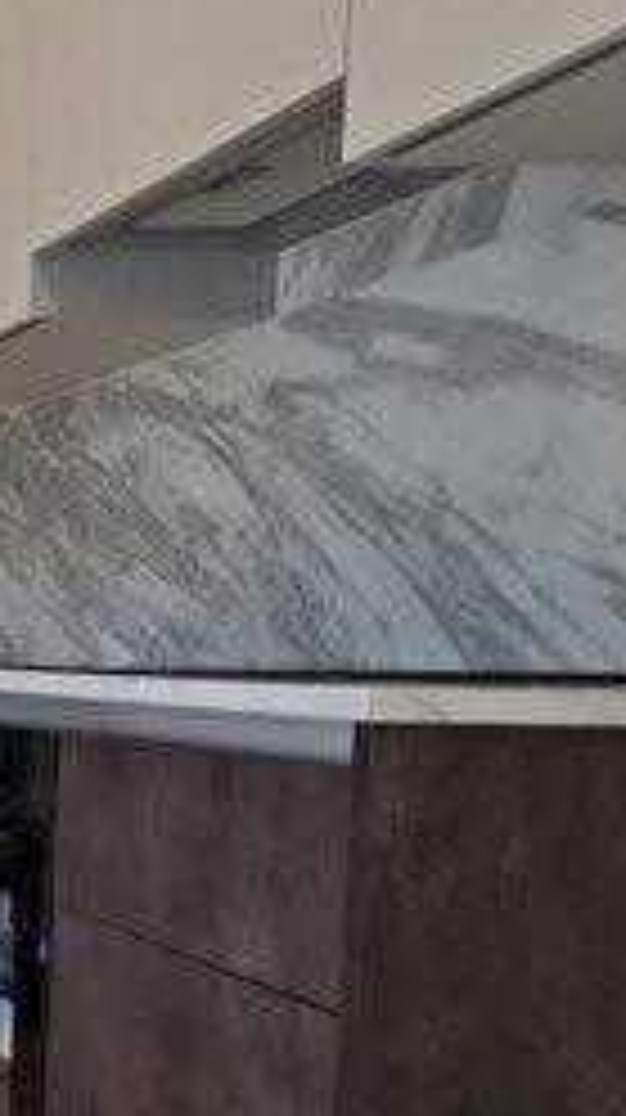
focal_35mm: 40
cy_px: 722
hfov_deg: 17.6
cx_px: -703
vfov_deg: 49.8
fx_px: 1184
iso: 80
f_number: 2.2
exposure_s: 1/100
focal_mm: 2.2
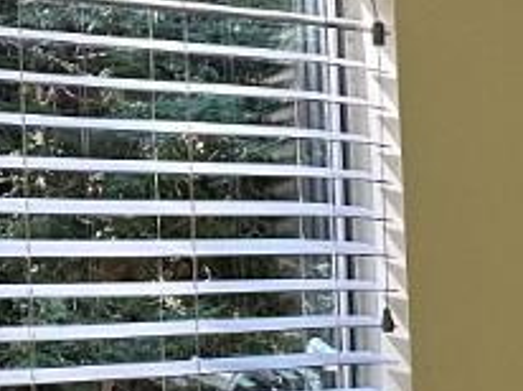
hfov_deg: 10.1
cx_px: 1168
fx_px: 2641
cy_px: 474
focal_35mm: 175
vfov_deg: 8.4
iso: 160
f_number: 1.78
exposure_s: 1/121
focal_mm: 6.86
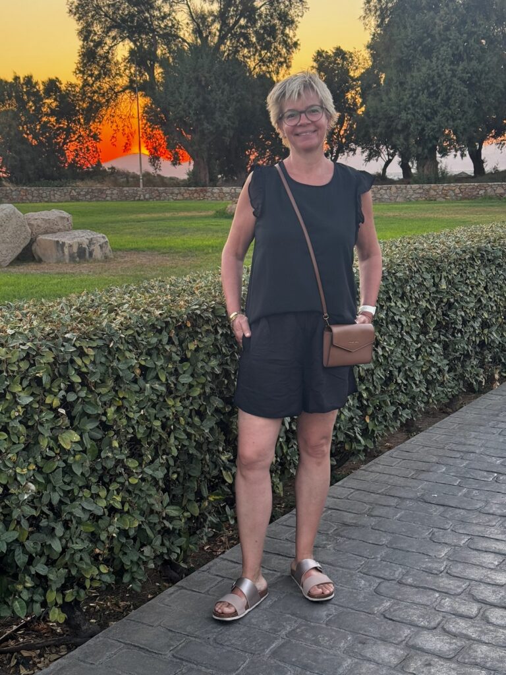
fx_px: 936
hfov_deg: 30.3
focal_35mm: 48
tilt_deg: -9.5
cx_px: 253
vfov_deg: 39.7
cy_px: 338
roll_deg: +0.8
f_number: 1.78
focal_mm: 6.76
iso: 100
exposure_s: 1/95
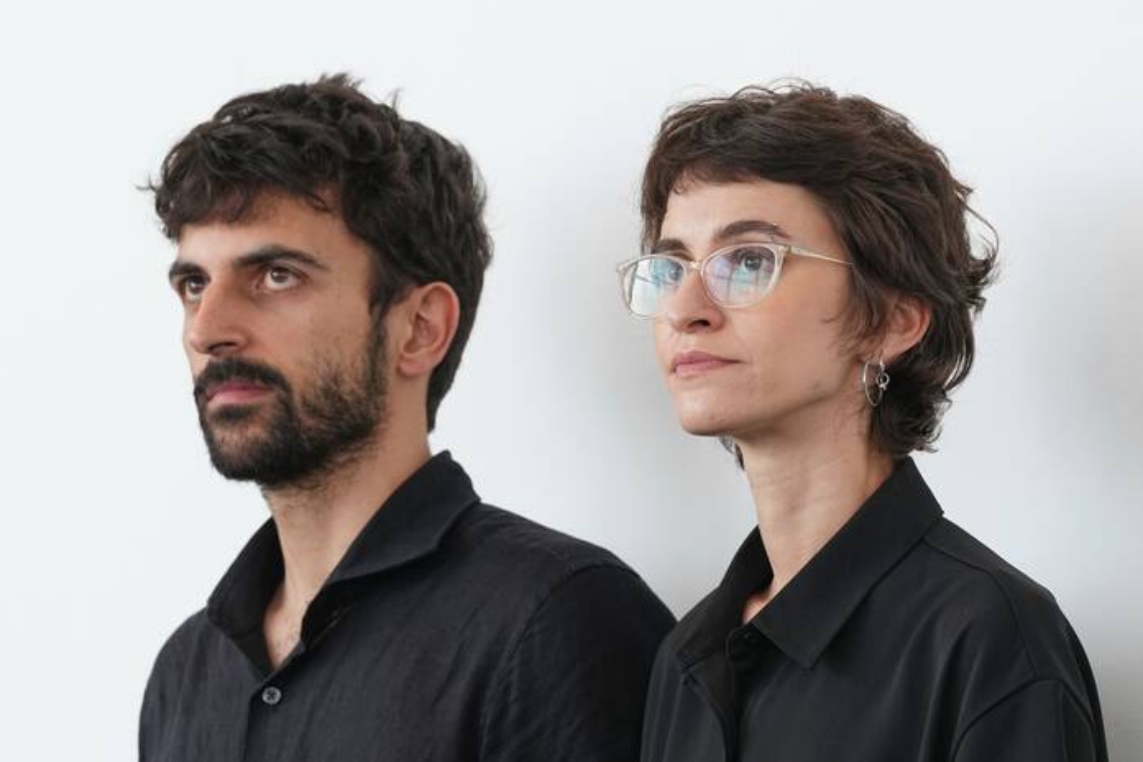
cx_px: 573
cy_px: 380
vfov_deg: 4.6
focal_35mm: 302
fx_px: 9588
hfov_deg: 6.8
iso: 1600
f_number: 7.1
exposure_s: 1/160
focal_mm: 200
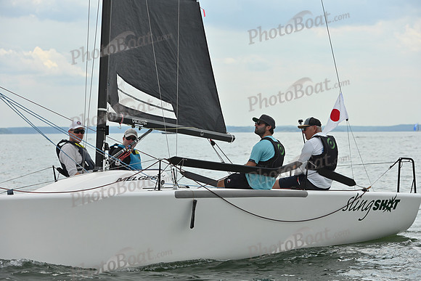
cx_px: 210
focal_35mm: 116
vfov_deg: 11.8
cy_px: 140
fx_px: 1357
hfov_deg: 17.6
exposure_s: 1/3200
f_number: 5.6
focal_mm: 116
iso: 320
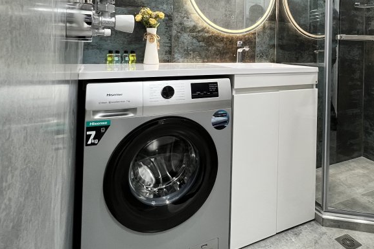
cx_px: 242
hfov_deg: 72.0
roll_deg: -1.6
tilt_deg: +0.5
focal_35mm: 24
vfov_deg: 49.8
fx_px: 249
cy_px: 47
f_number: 1.8
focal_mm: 1.57
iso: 200
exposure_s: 1/100
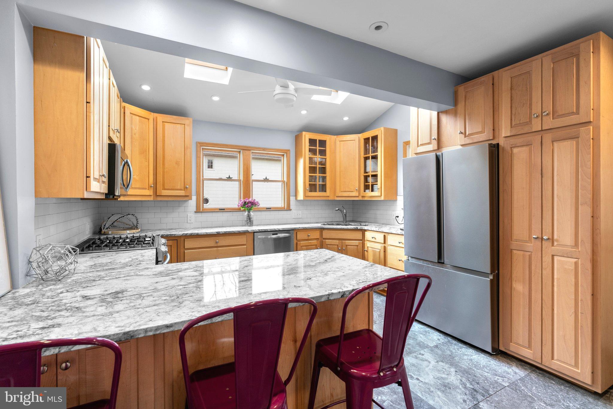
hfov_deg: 96.7
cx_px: 306
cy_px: 204
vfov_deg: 73.8
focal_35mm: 16
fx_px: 272
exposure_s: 1/8
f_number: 8
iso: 400
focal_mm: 16
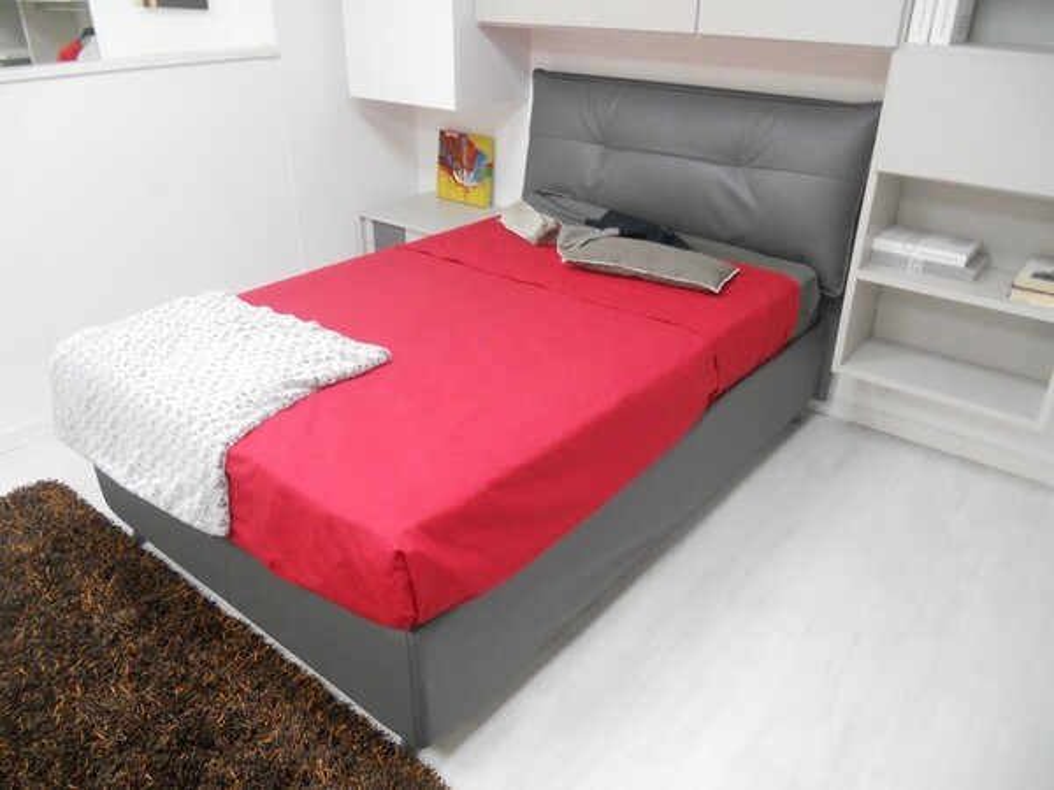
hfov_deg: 65.3
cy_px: 395
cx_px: 527
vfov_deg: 51.4
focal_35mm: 27
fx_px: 822
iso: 250
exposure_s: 1/30
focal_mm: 4.9
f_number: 3.2
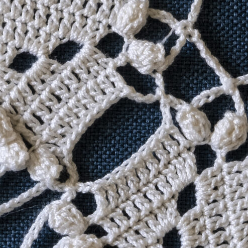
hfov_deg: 6.6
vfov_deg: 6.7
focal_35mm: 260
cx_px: -160
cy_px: 178
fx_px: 2107
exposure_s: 1.4
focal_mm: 39.3
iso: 250
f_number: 18
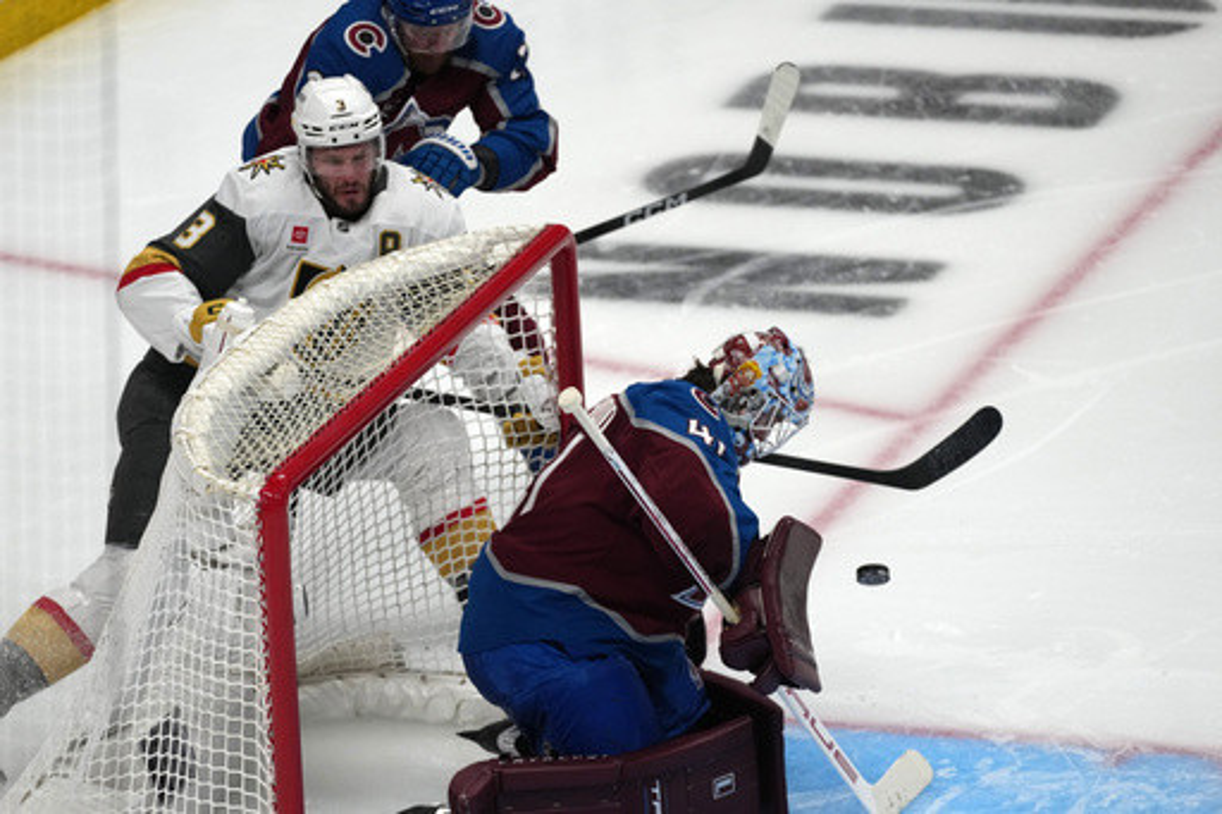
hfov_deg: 3.4
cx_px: 611
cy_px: 407
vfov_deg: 2.3
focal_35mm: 600
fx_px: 20359
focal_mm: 600
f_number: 4
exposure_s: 1/2000
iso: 2500
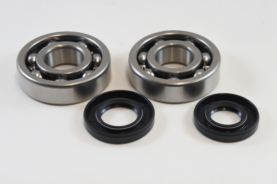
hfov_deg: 25.1
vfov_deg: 16.9
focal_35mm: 81
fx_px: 623
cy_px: 92
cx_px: 138
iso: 720
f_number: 5.6
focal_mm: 30
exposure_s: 1/125
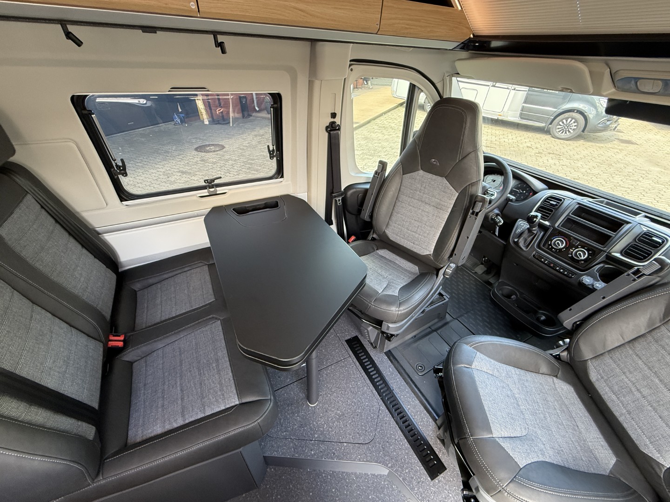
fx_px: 271
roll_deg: -0.2
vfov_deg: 85.7
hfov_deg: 102.1
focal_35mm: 14
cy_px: 251
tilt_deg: -37.1
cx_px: 335
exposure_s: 1/99
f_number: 2.2
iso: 320
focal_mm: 2.22
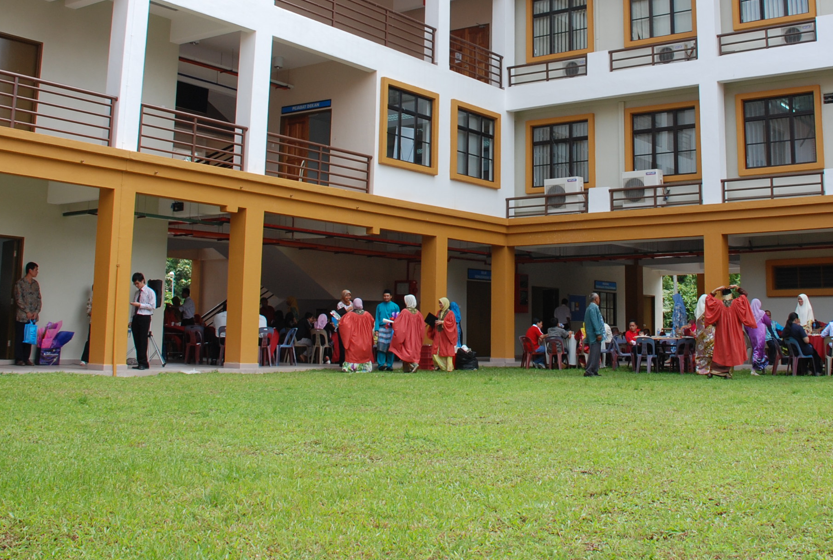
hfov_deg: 45.1
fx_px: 997
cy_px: 149
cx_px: 503
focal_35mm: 43
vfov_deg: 30.9
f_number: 8
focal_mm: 18
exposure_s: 1/160
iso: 200
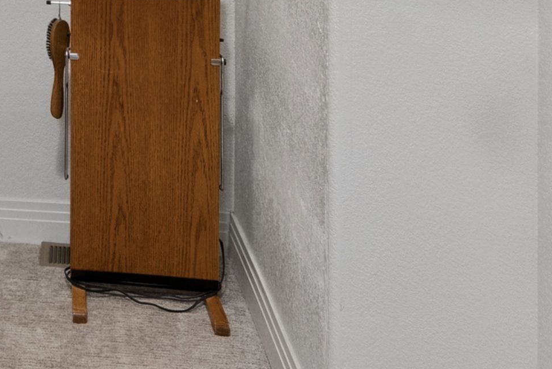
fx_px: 1013
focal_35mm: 66
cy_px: -176
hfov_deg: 27.2
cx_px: -98
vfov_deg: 18.4
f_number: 8
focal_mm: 15
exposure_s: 1/13
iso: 1000
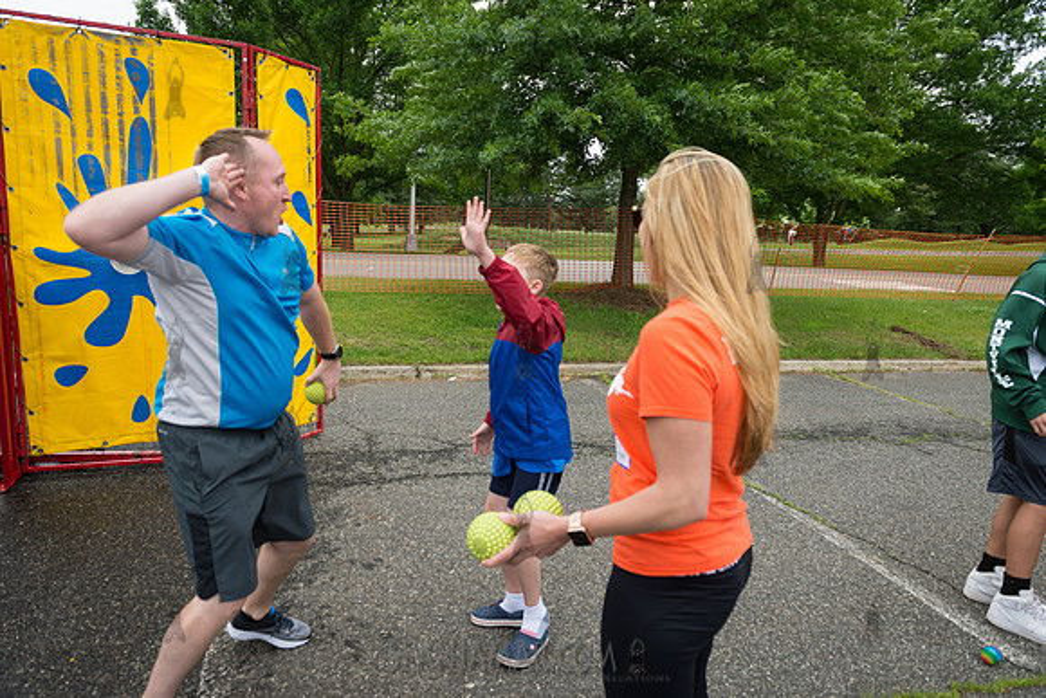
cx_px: 523
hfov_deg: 73.7
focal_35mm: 24
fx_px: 697
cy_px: 349
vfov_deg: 53.2
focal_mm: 24
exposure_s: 1/400
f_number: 5
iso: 200
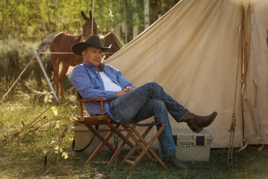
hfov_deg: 14.0
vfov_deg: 9.3
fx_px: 1095
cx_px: 134
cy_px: 90
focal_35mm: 147
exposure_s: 1/320
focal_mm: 147
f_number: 6.3
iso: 400
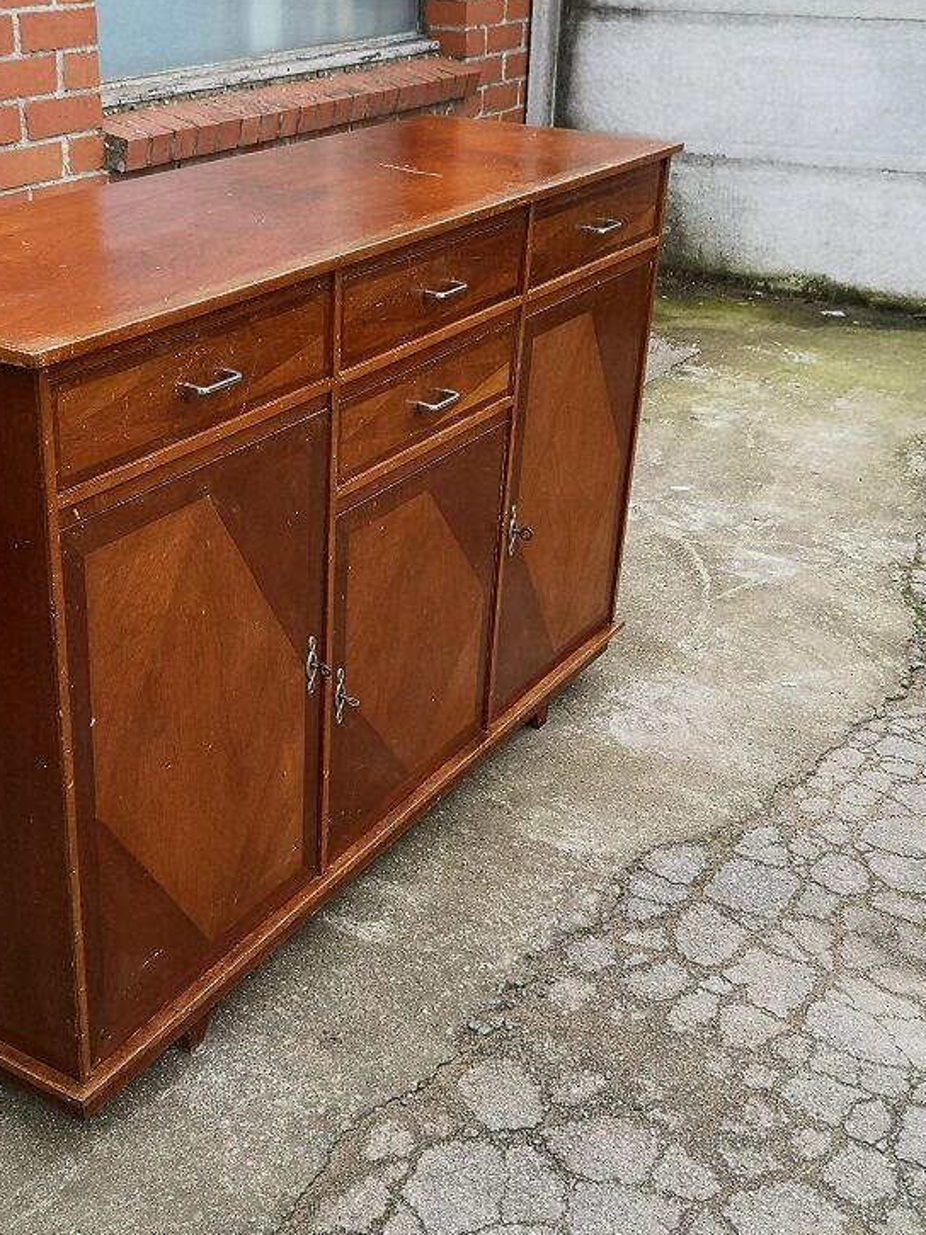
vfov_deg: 45.8
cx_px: 306
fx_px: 1463
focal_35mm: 41
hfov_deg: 34.8
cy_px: 626
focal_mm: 3.95
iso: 50
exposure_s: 1/100
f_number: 1.8
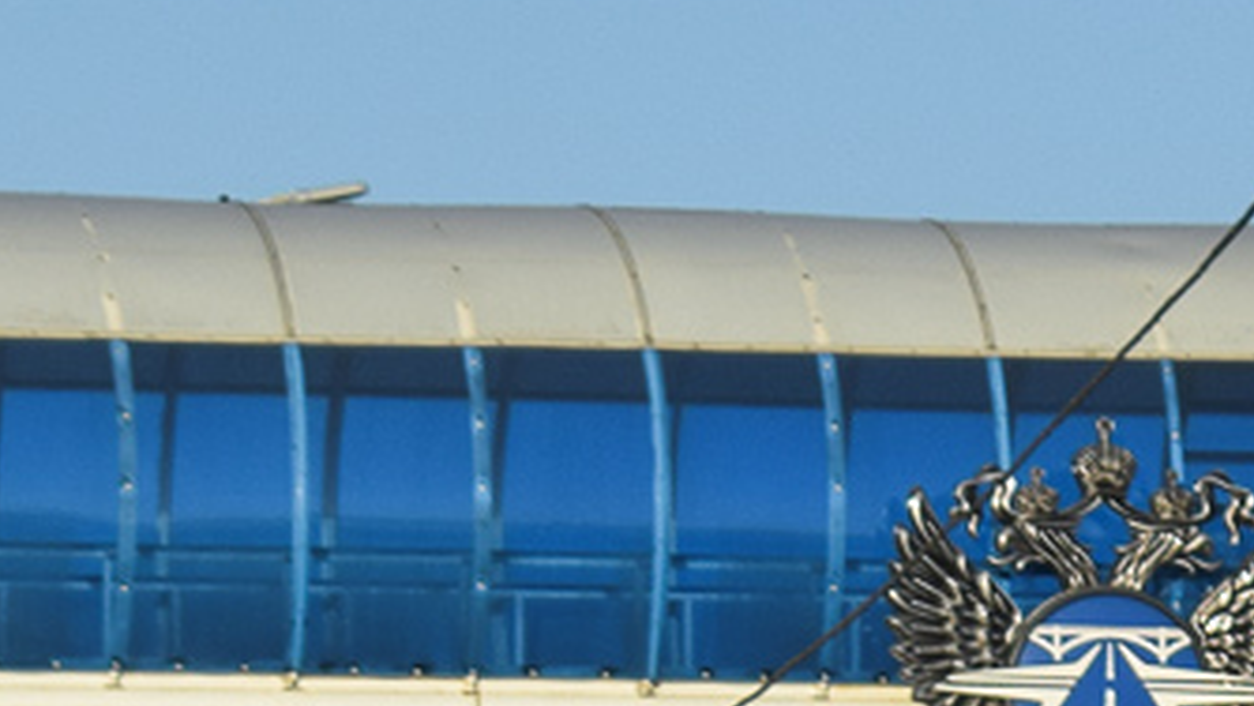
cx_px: 1971
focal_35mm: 311
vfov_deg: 3.9
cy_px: 1164
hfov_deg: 6.8
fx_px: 10339
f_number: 7.1
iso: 200
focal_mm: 55
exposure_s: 1/1000
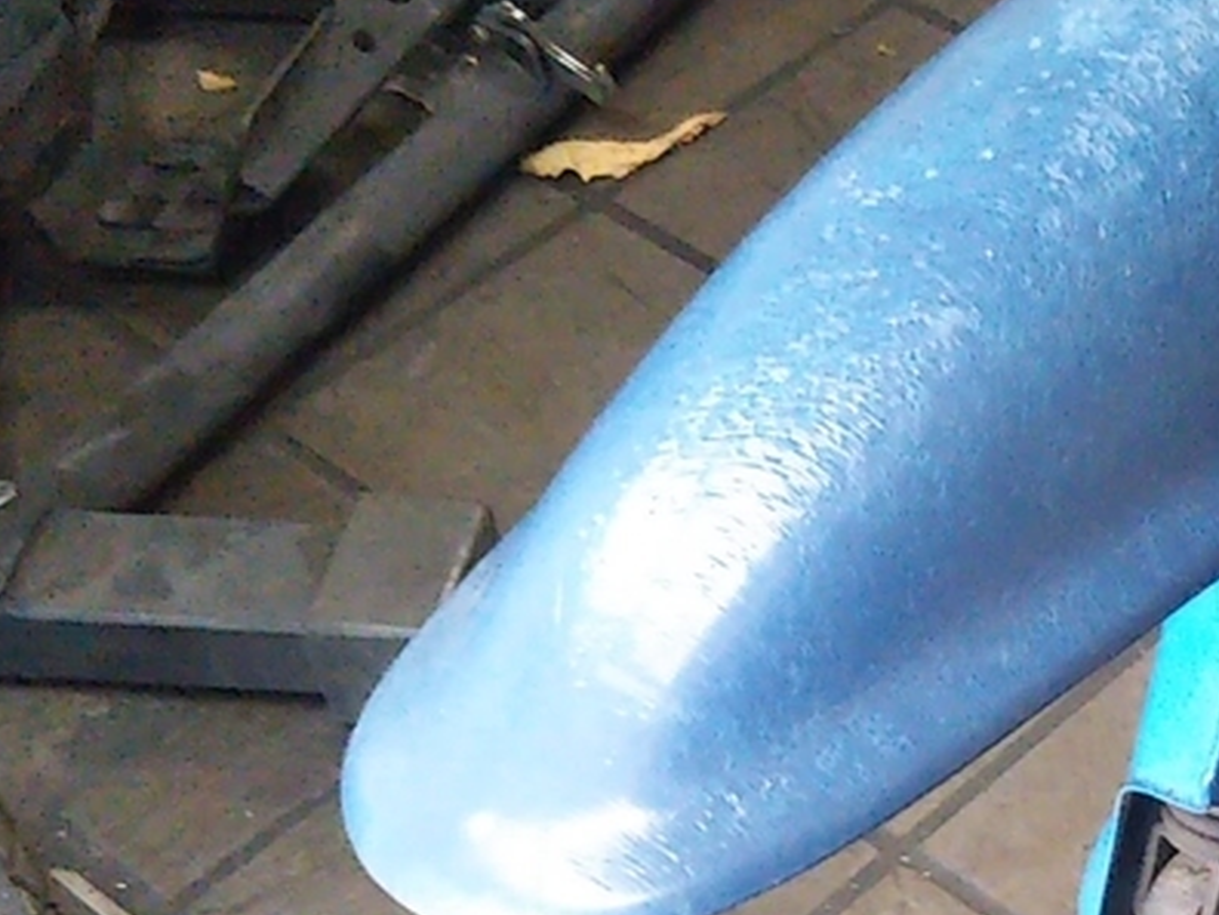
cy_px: 869
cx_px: 1176
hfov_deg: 20.9
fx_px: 3205
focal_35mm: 91
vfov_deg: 16.0
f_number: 2.2
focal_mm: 4
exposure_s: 1/23
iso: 636
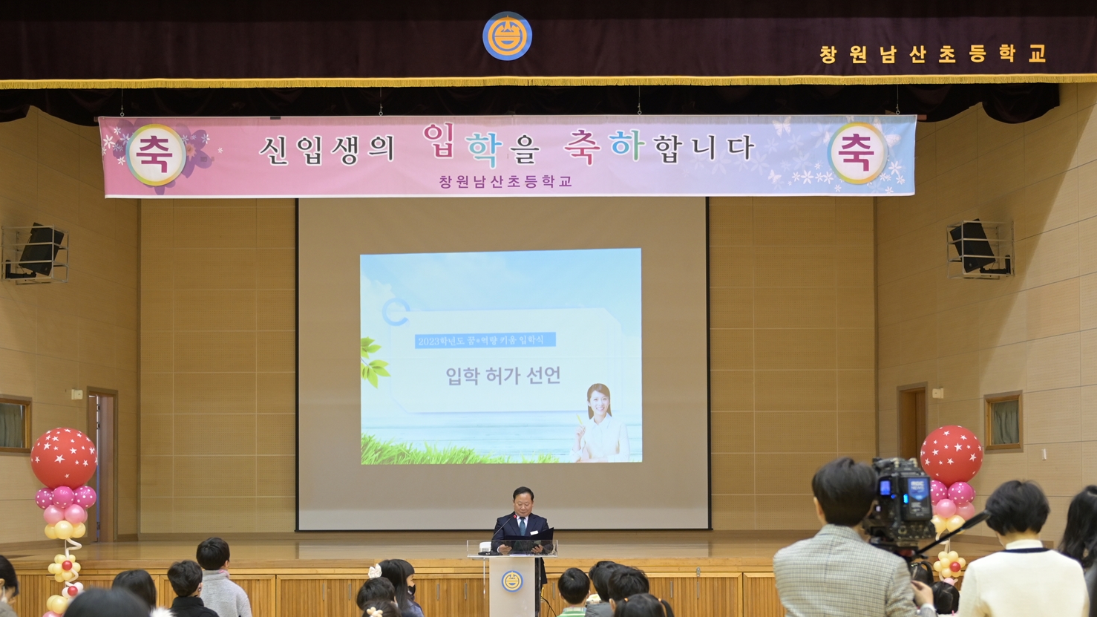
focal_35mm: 51
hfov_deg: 40.6
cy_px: 474
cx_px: 511
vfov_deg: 23.2
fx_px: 1483
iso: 1250
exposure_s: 1/125
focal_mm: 36
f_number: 2.8
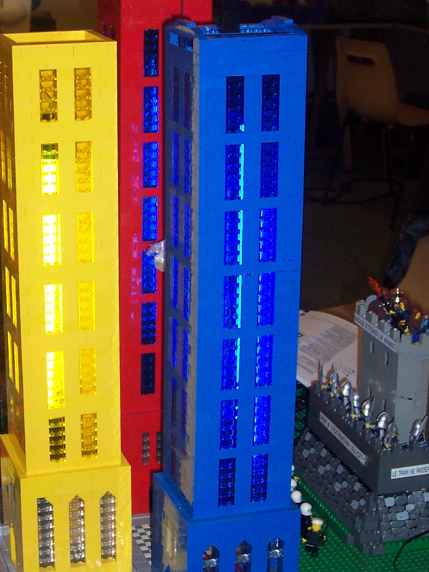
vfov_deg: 24.1
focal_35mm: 81
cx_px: 139
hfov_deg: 18.2
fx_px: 1338
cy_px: 291
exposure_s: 1/60
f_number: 3.4
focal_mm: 8.6
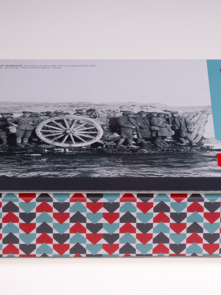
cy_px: 147
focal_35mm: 260
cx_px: 138
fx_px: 2213
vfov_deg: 7.6
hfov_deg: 5.7
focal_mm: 120
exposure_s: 1/200
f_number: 32
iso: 50
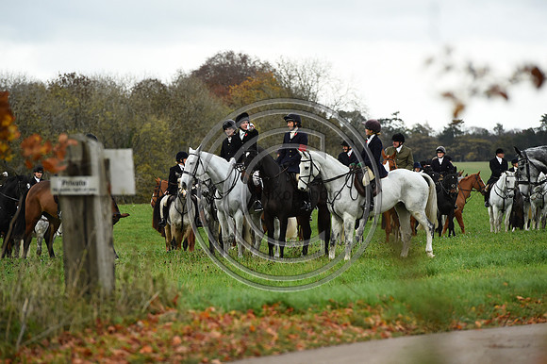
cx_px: 274
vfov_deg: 6.9
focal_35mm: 200
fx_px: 3037
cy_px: 182
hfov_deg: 10.3
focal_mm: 200
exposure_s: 1/1250
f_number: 5.6
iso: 2200
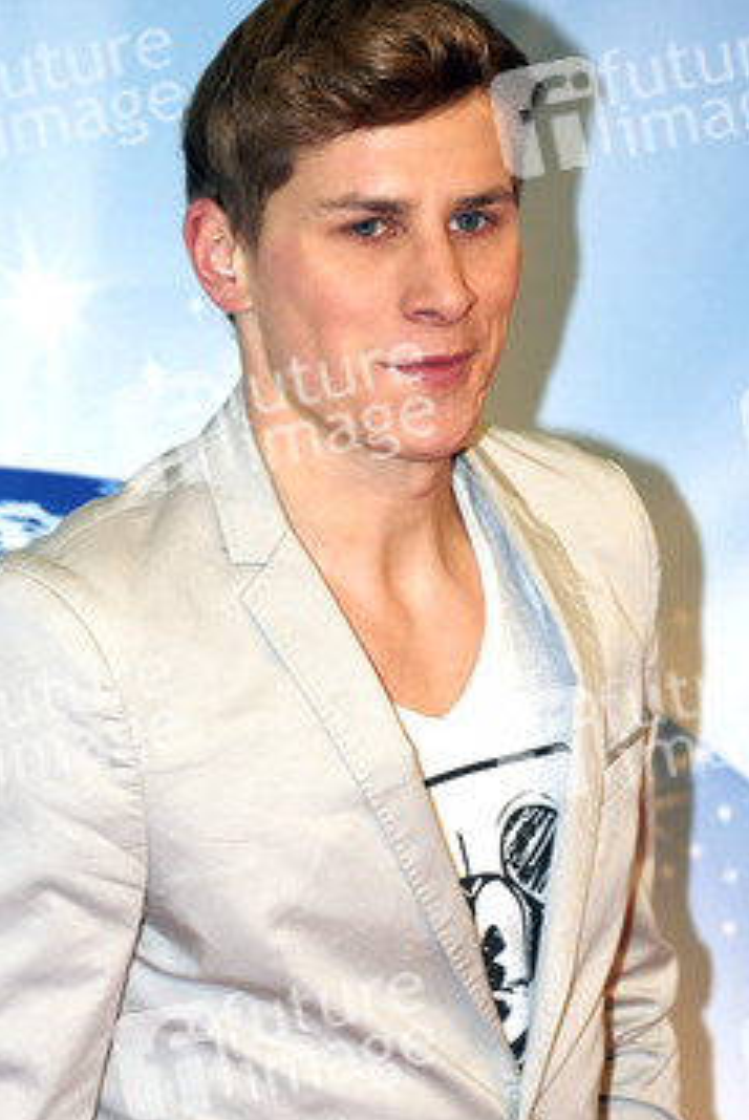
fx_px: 7088
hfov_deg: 6.0
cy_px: 576
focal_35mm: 228
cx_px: 367
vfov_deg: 9.0
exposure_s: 1/100
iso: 160
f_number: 5.6
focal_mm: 135
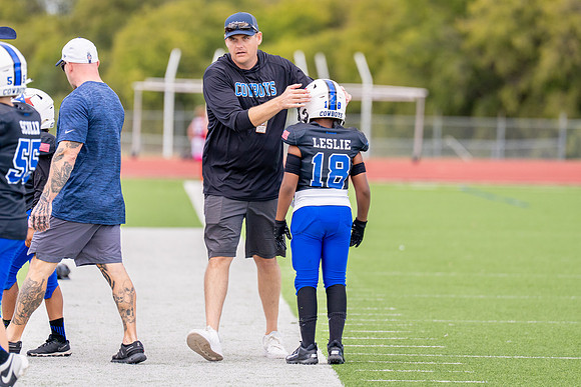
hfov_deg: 6.2
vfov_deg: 4.2
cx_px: 285
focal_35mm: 330
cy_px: 168
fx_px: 5334
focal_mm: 200
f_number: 2.8
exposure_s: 1/3200
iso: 400
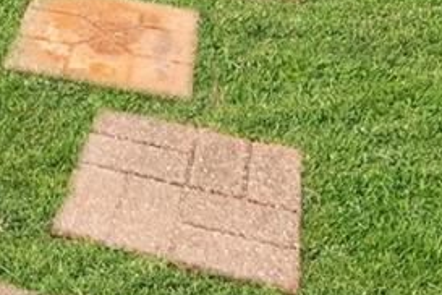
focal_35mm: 82
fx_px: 1007
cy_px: -532
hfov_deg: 23.0
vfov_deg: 11.5
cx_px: -66
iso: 200
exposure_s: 1/1000
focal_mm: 14
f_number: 4
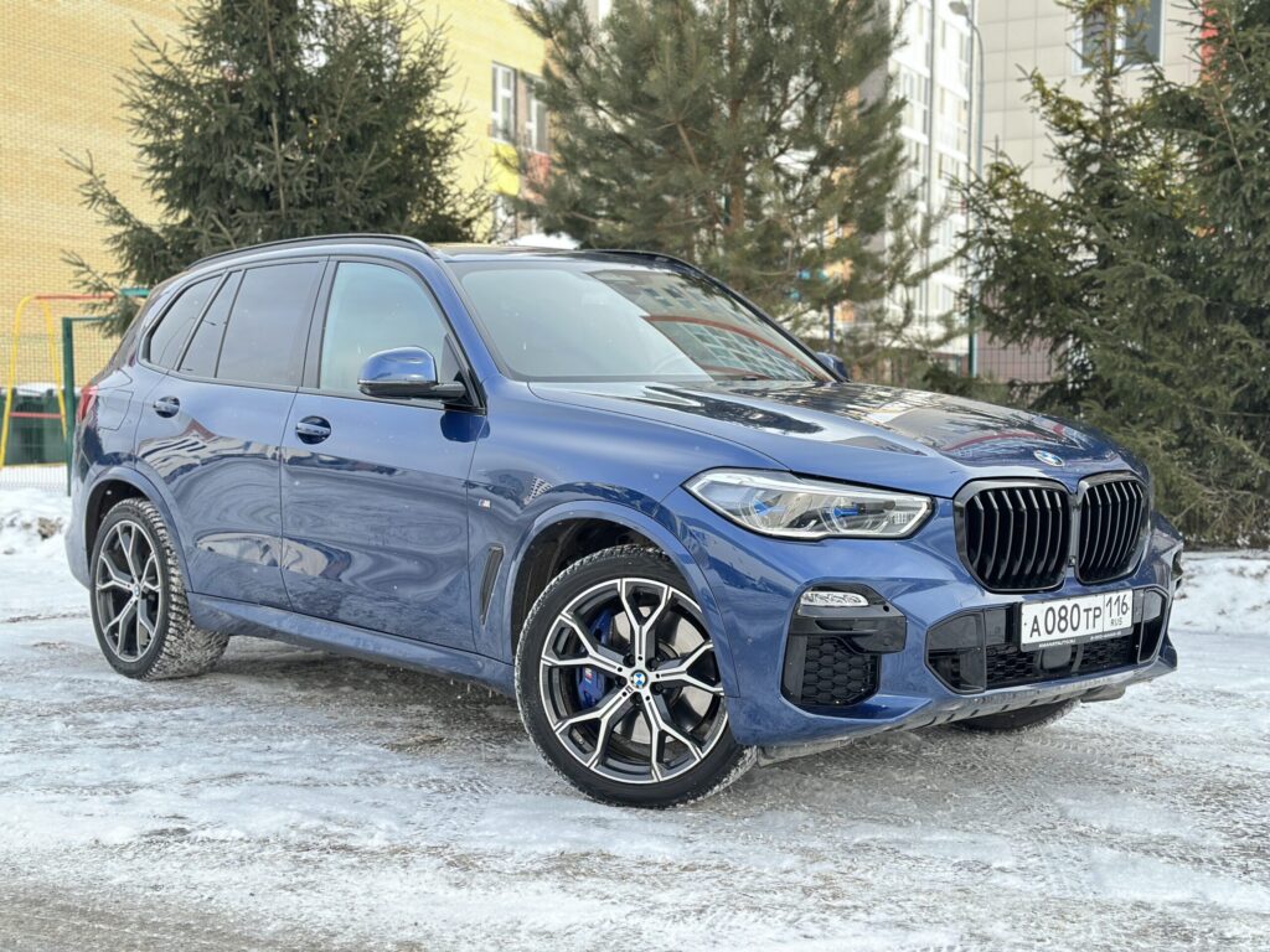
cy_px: 476
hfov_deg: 39.7
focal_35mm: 48
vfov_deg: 30.3
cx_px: 635
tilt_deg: -2.4
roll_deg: +0.4
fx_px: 1761
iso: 80
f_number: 1.78
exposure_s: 1/704
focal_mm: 6.86
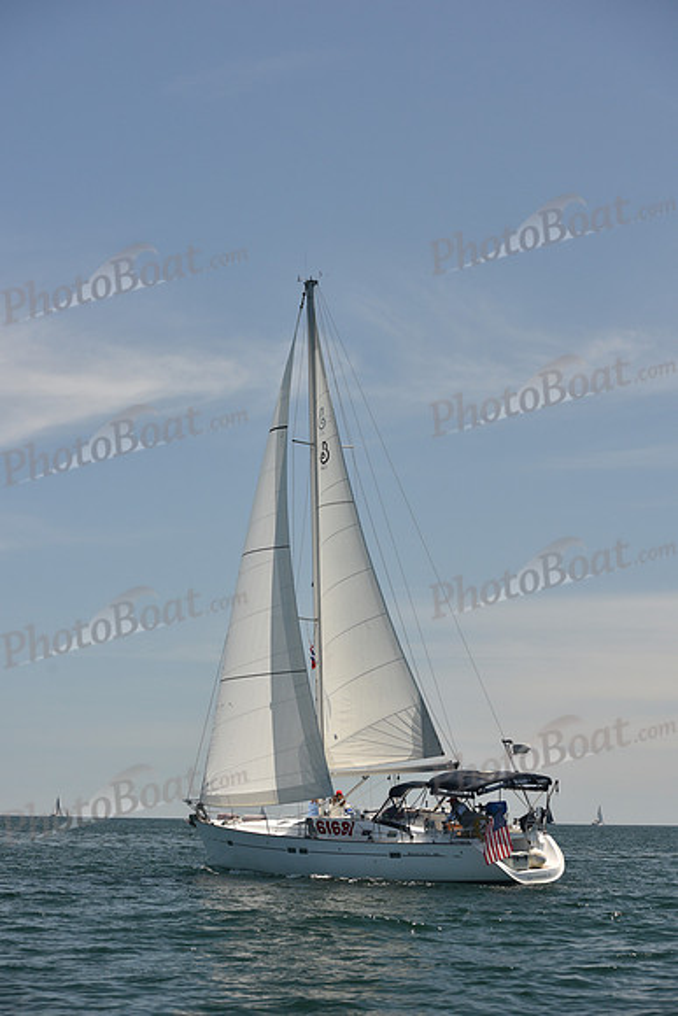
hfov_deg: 19.5
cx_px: 339
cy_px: 508
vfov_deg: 28.8
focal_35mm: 70
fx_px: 1976
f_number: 6.3
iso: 250
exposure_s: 1/800
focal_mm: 70
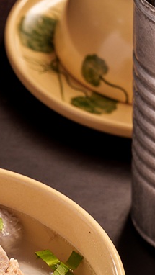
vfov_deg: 8.3
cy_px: 266
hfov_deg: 4.7
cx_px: -55
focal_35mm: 259
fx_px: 1892
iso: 200
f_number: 8
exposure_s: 1/160
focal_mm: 70
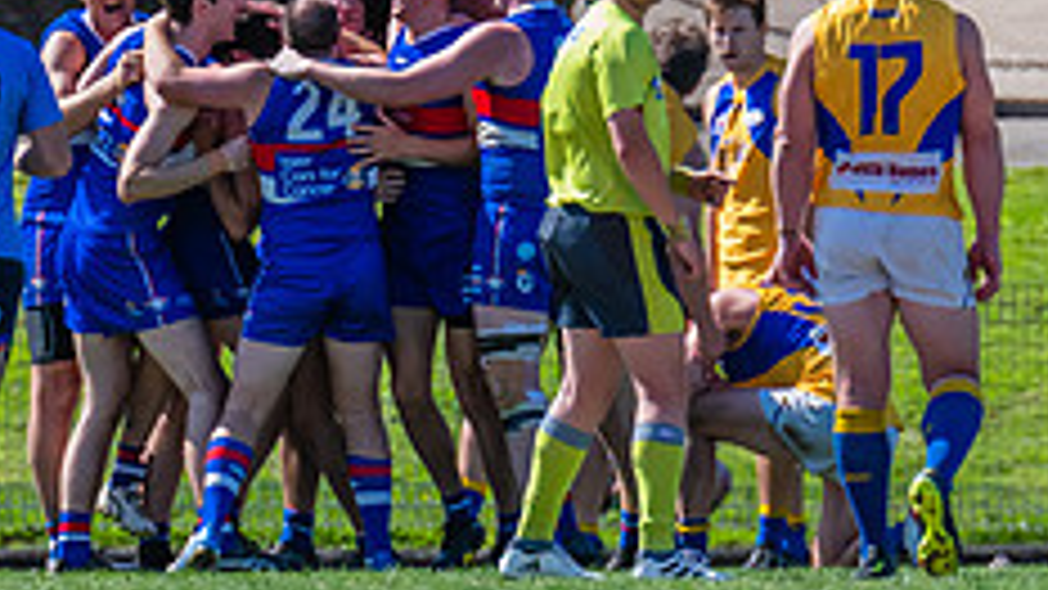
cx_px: 135
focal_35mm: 1507
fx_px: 41873
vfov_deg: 0.8
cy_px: 247
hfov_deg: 1.4
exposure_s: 1/2000
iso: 800
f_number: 5.6
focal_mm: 420
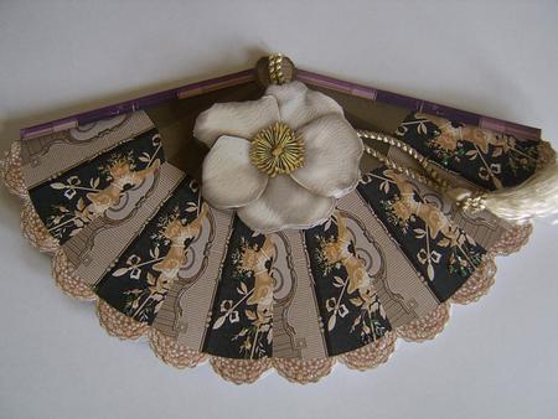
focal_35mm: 31
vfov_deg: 45.5
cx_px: 279
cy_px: 210
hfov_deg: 58.3
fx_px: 500
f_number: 2.7
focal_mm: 8.13
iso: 71
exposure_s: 1/21
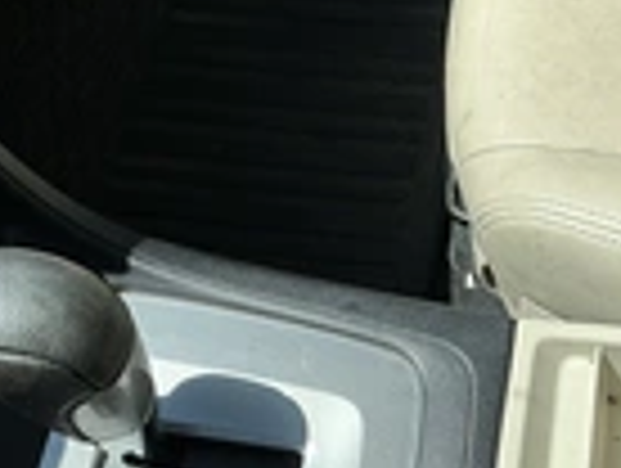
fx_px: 1456
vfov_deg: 18.2
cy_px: 144
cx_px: 464
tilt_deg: -56.1
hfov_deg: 23.8
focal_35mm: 81
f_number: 1.8
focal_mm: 3
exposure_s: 1/1168
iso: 25
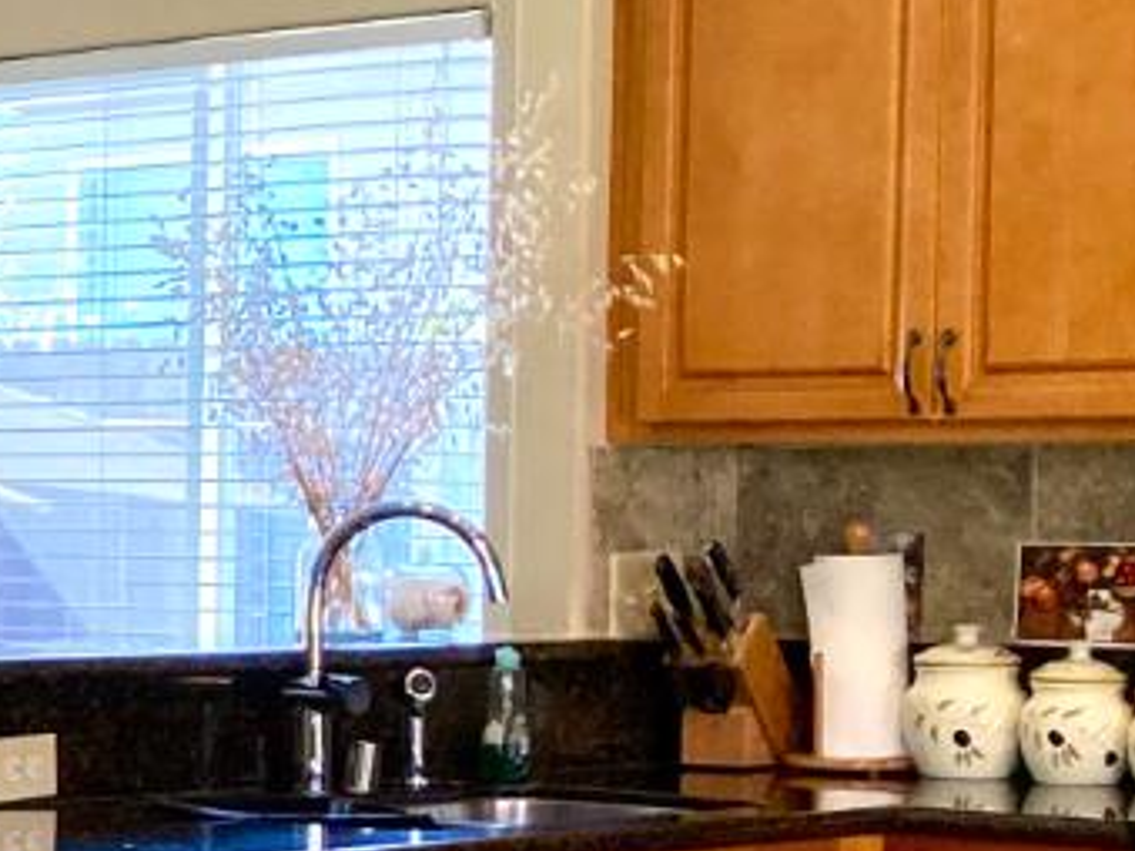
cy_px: 678
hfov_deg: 13.7
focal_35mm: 124
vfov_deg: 11.9
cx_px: -1102
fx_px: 4064
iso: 100
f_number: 1.8
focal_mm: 3.99
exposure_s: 1/60
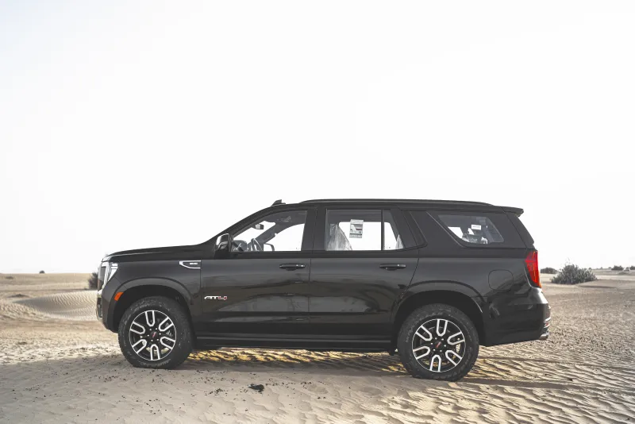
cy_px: 212
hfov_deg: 54.4
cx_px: 318
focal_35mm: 35
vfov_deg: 37.9
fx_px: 618
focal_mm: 35
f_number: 1.8
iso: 800
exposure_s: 1/125
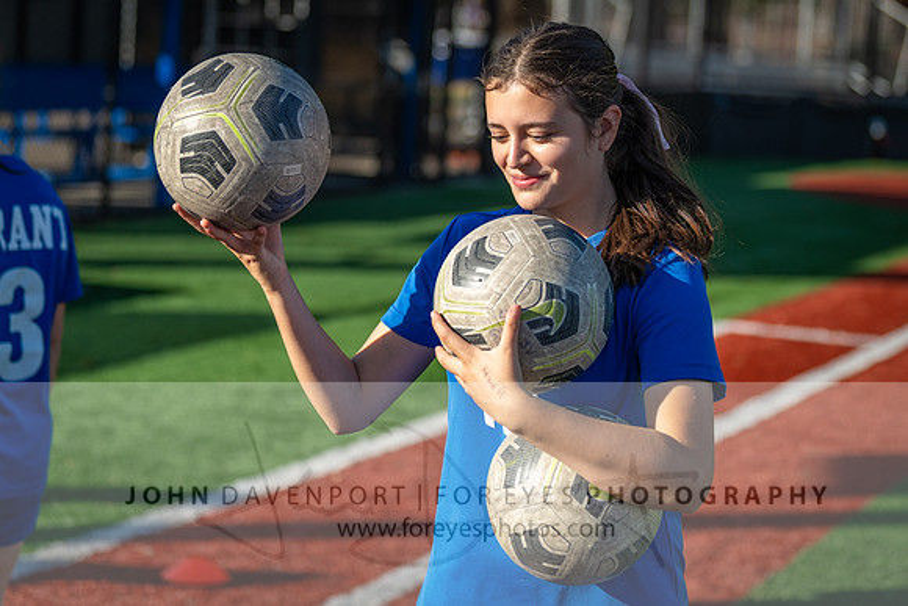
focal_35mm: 95
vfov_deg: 14.4
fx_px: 2401
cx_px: 535
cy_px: 214
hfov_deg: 21.4
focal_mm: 70
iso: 200
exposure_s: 1/2000
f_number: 2.8
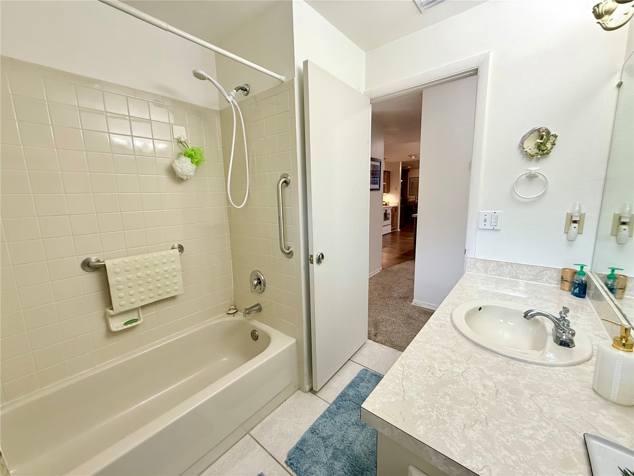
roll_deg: +1.3
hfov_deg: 102.1
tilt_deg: -9.6
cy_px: 238
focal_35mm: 14
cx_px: 317
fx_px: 256
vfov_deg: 85.7
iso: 200
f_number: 2.2
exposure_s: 1/120
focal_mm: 2.22
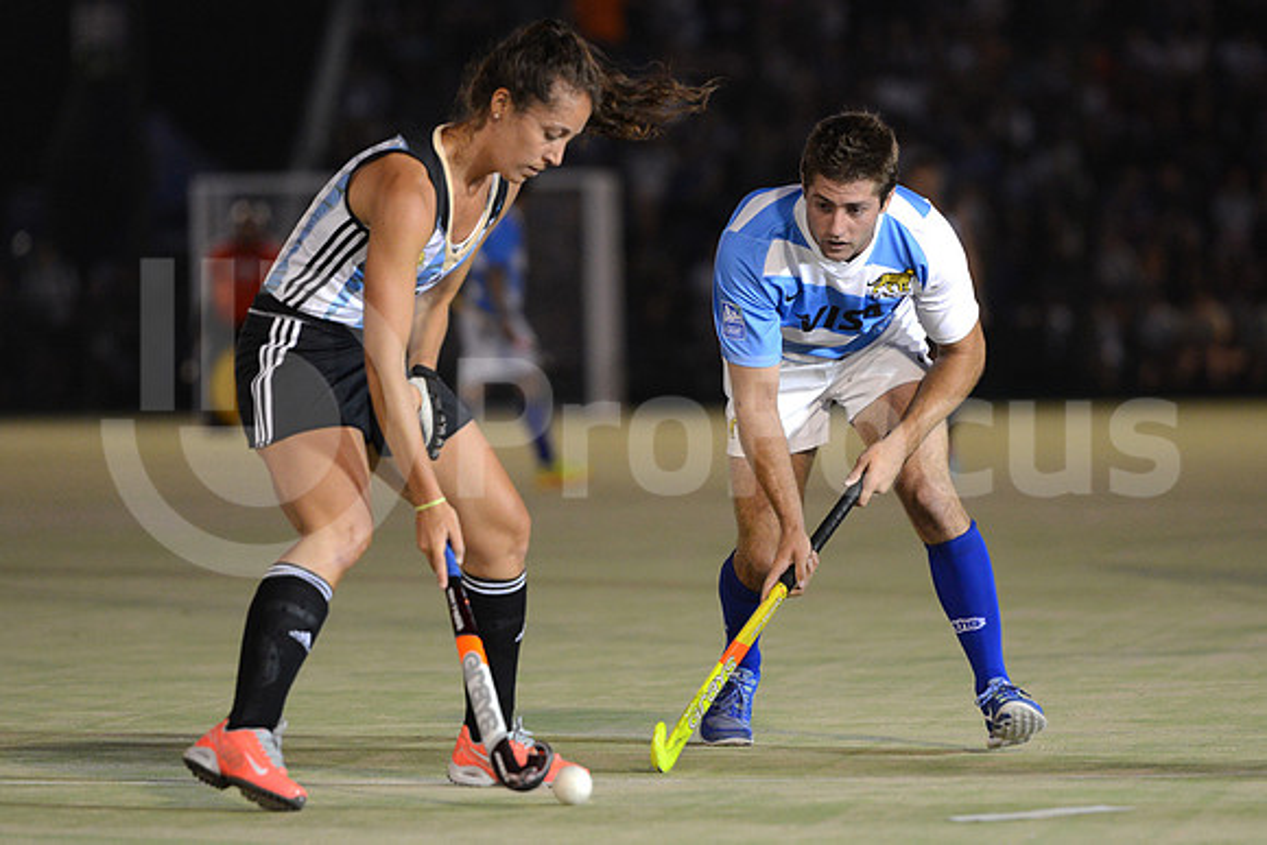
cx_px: 634
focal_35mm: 195
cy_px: 422
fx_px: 6864
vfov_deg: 7.0
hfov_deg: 10.5
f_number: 2.8
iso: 2500
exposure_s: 1/500
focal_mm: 195
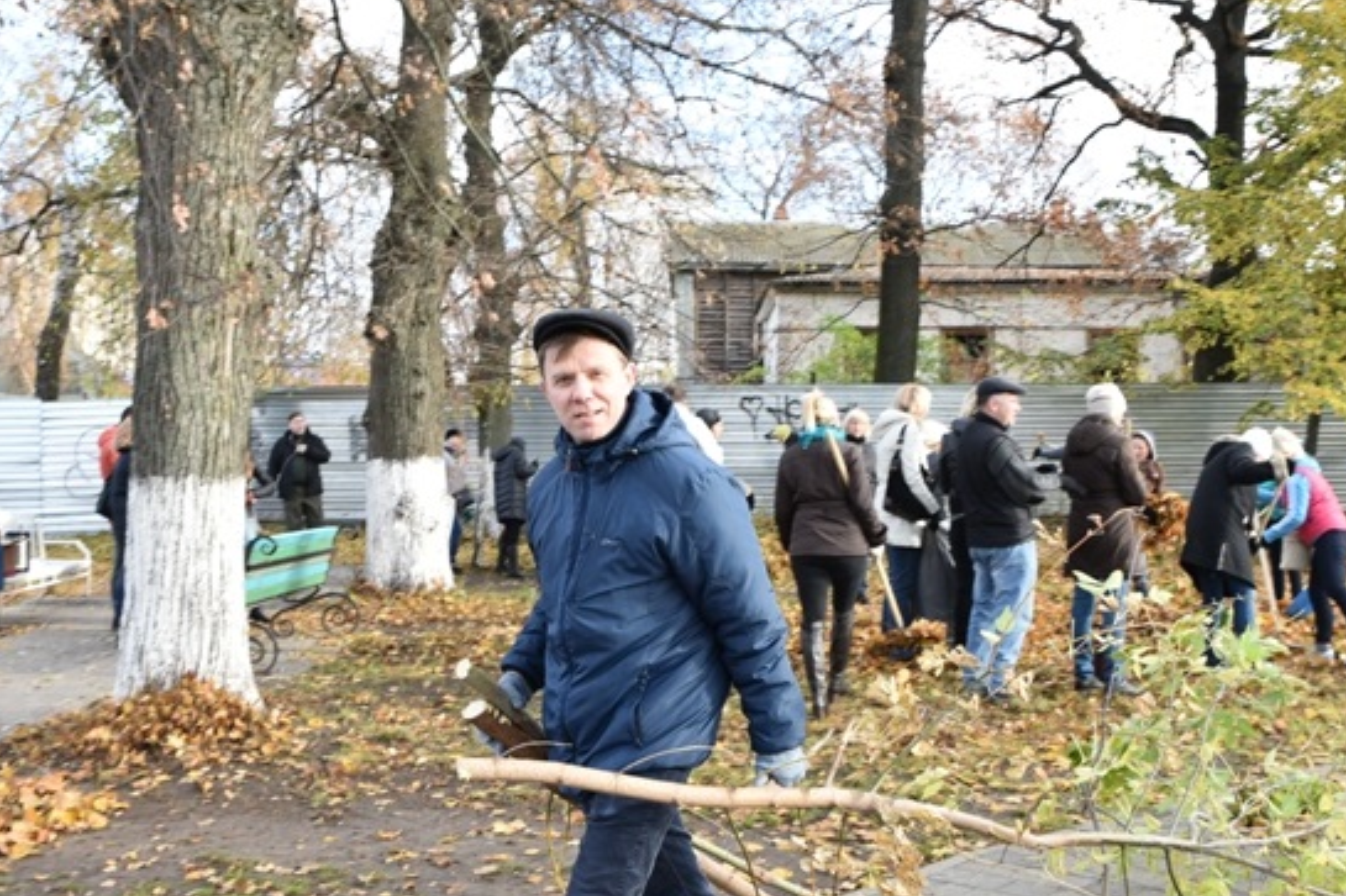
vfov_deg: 30.5
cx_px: 746
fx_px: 1645
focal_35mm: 44
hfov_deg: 44.4
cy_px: 497
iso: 400
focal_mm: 30
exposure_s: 1/160
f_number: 6.3
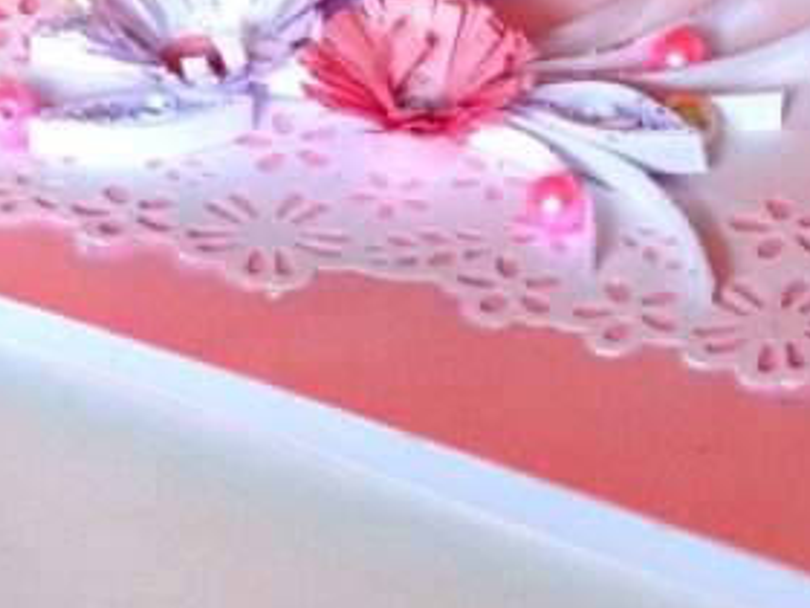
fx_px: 6762
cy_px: -29
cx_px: 816
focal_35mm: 289
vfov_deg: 5.1
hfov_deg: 6.8
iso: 160
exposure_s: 1/80
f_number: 2.8
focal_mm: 24.3
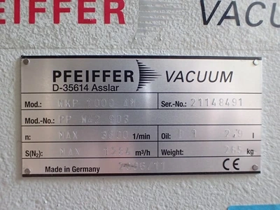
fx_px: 243
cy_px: 105
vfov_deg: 46.8
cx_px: 140
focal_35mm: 30
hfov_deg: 60.0
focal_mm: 5.5
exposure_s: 1/30
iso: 1000
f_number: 2.3
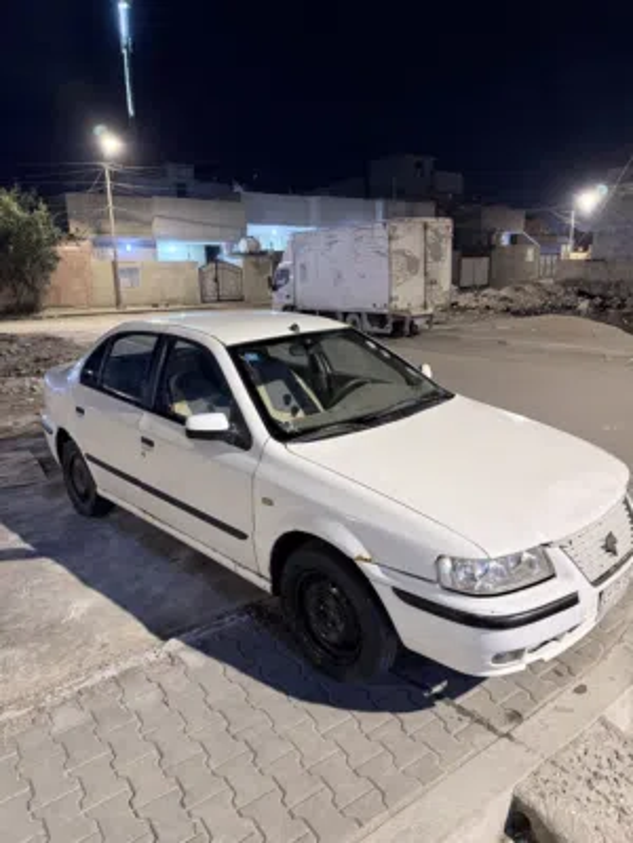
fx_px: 585
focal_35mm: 24
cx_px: 316
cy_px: 422
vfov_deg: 71.6
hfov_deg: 56.8
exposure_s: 1/50
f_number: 1.78
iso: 800
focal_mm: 6.76
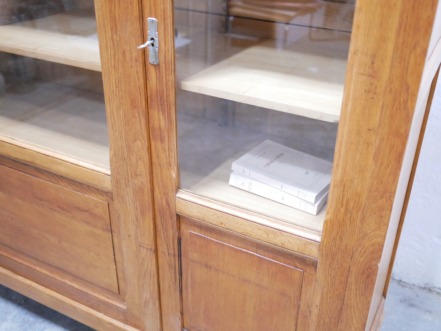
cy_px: 166
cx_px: 220
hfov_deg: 46.8
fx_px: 510
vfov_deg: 36.0
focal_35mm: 40
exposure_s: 1/60
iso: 3200
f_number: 1.7
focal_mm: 20
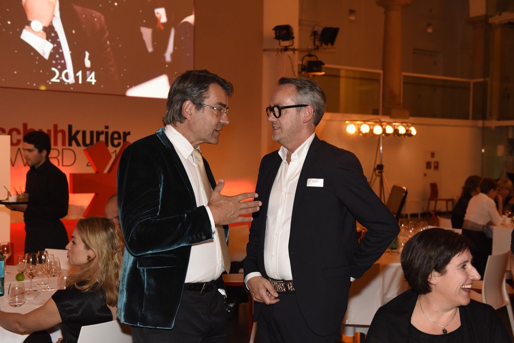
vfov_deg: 28.1
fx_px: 685
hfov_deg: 41.1
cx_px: 257
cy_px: 172
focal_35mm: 48
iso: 3200
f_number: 4
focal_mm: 48
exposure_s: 1/125
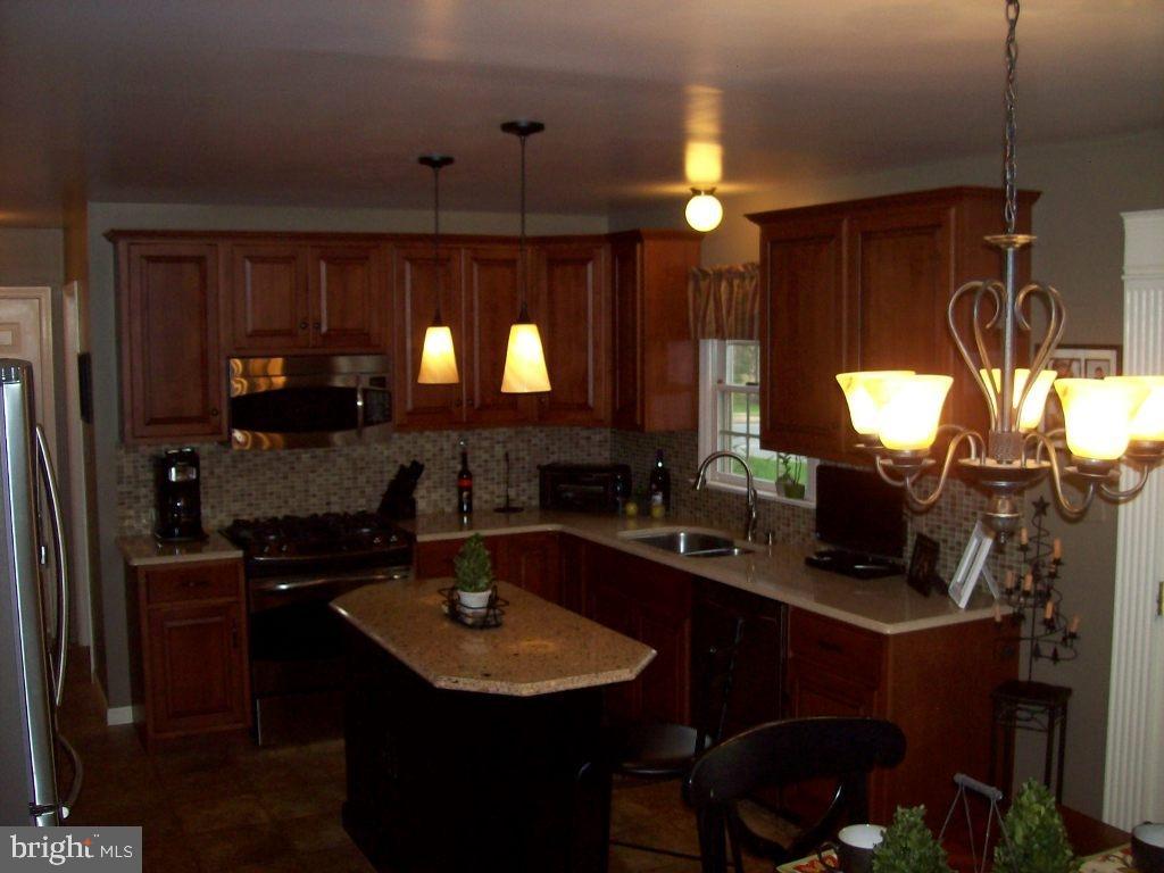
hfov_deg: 51.4
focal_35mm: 36
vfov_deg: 39.7
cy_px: 436
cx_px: 582
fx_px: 1211
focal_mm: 6
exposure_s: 1/64
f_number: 2.7
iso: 80
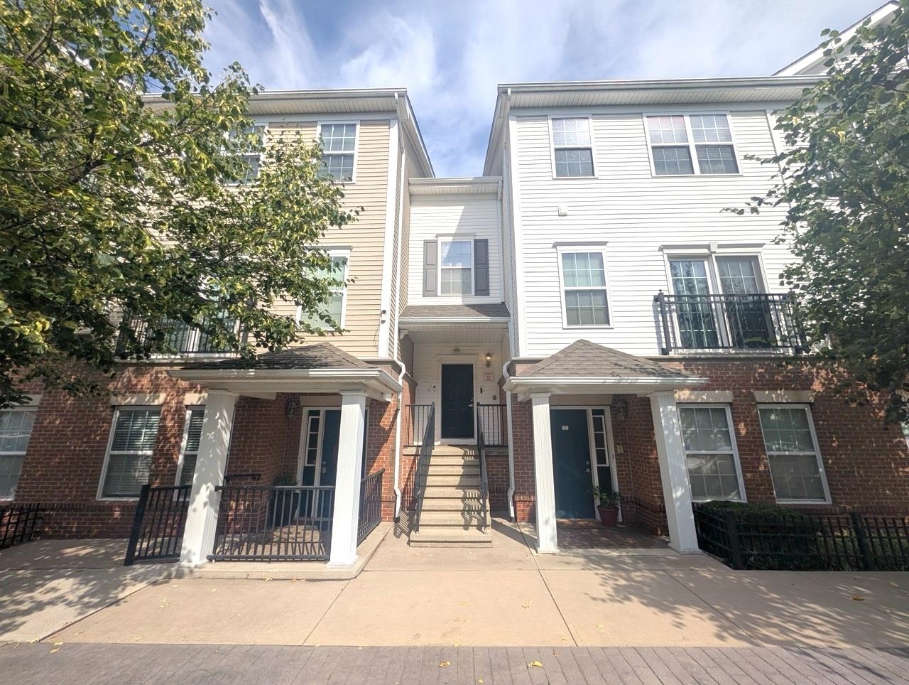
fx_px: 316
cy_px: 342
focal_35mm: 12
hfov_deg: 110.5
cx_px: 454
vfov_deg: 94.6
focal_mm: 2.02
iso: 52
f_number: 1.7
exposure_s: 1/5319
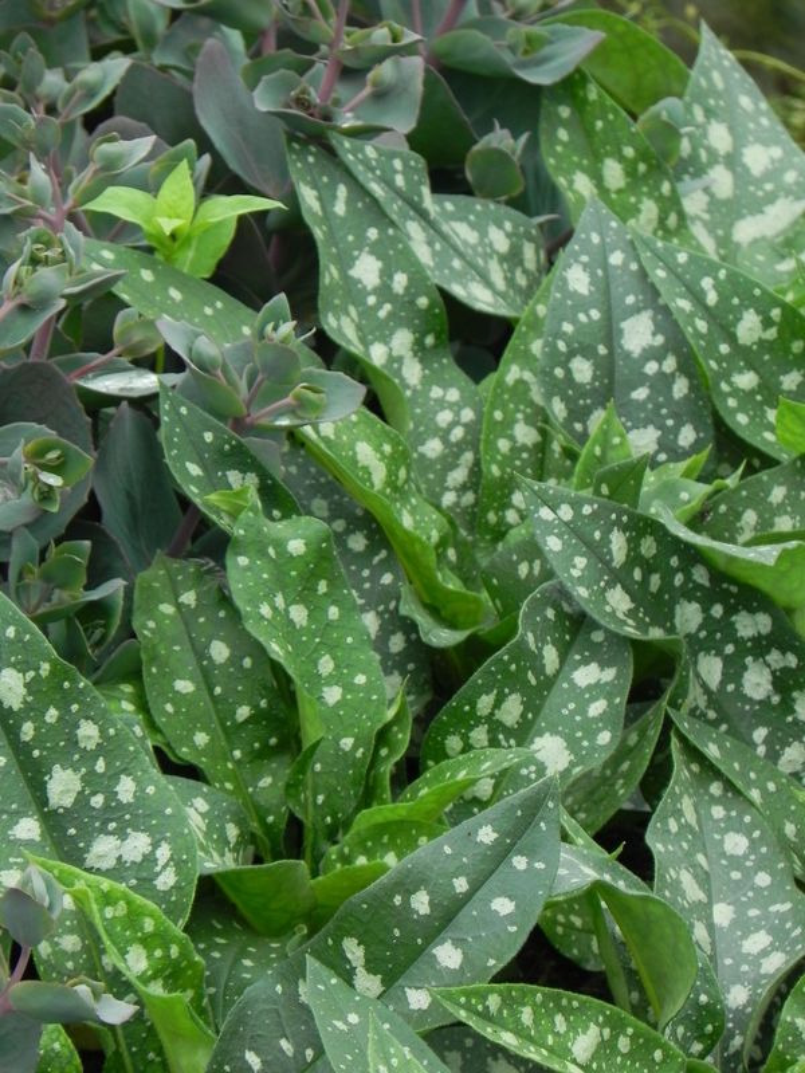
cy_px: 536
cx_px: 402
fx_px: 9023
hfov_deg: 5.1
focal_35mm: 291
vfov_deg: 6.8
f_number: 5
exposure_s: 1/160
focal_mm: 51.8
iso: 160
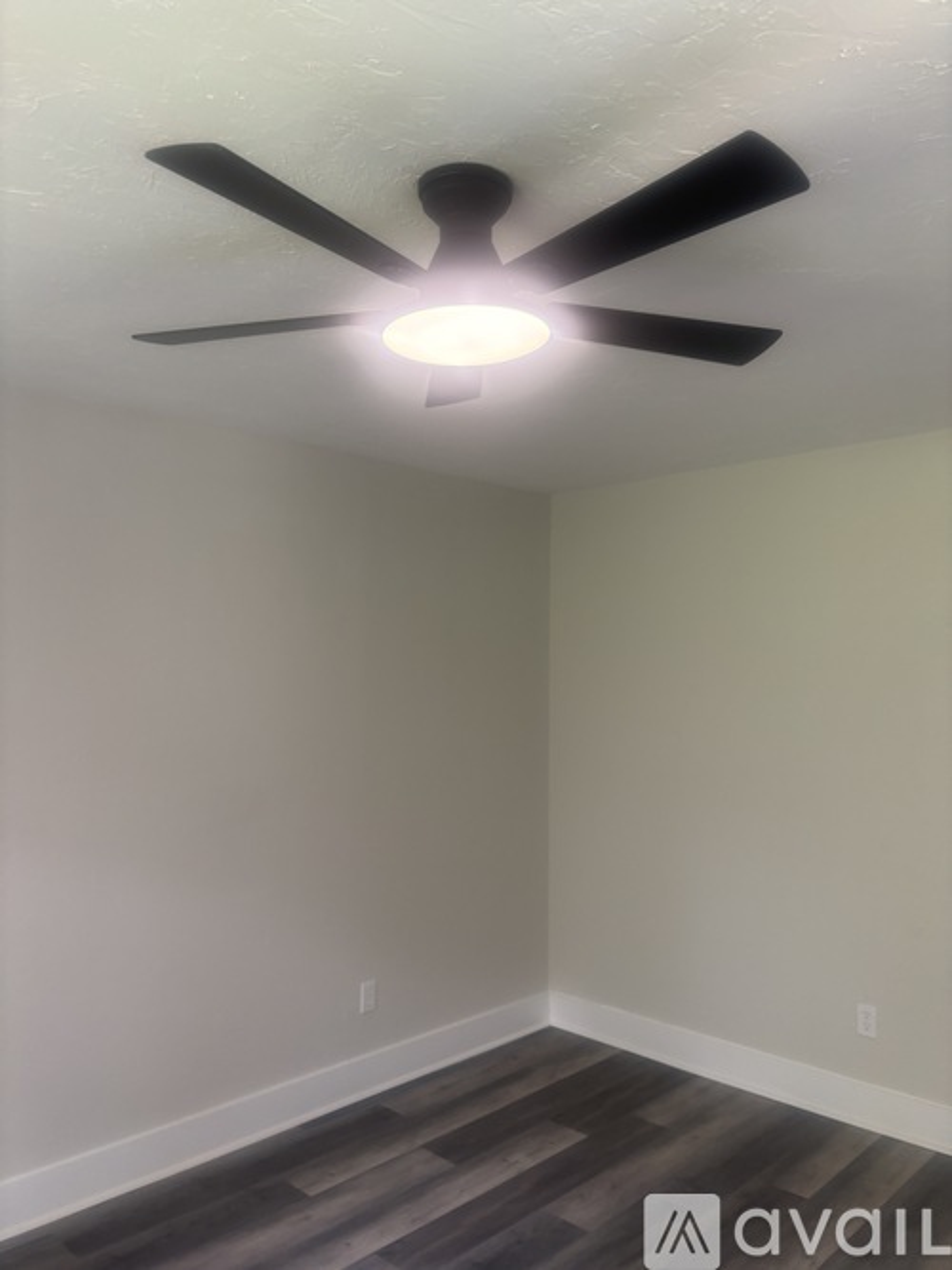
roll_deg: +0.3
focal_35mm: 26
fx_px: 954
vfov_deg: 67.3
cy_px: 635
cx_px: 476
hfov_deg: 53.0
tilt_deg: +3.1
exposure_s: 1/60
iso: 100
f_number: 1.6
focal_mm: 5.96
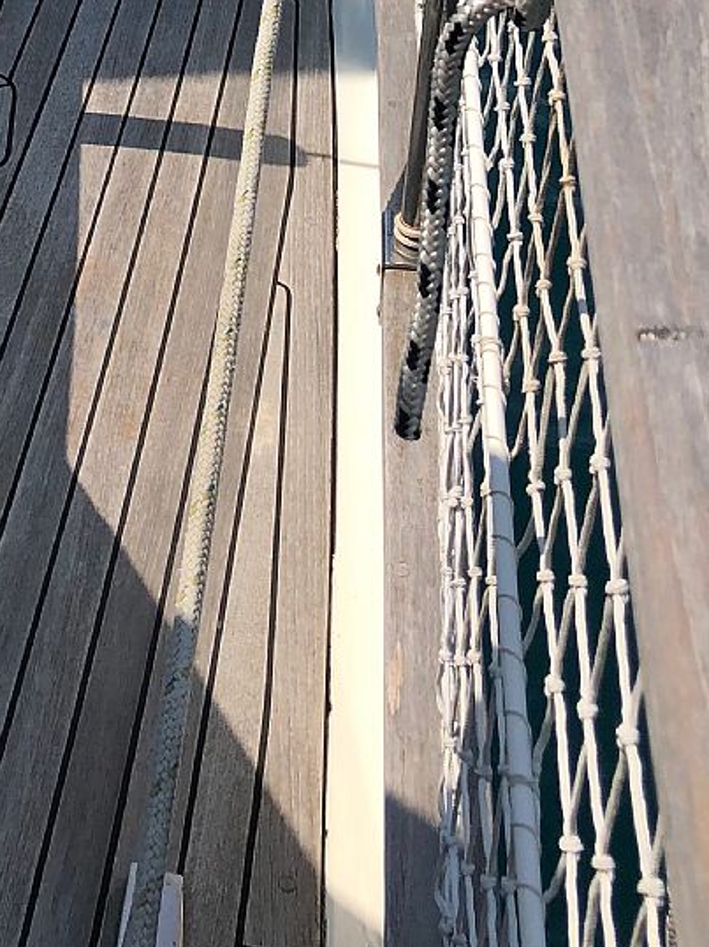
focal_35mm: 75
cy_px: -255
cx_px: 26
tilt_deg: -18.9
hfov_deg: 19.2
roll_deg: +1.1
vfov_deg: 23.3
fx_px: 2050
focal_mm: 4
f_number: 1.8
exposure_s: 1/3003
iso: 25
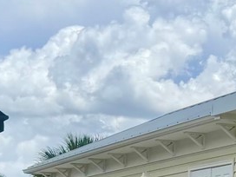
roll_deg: -0.4
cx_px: 392
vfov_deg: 10.5
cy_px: 90
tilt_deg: +10.1
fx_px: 961
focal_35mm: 141
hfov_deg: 13.0
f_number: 1.78
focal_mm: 6.76
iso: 80
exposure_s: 1/11905
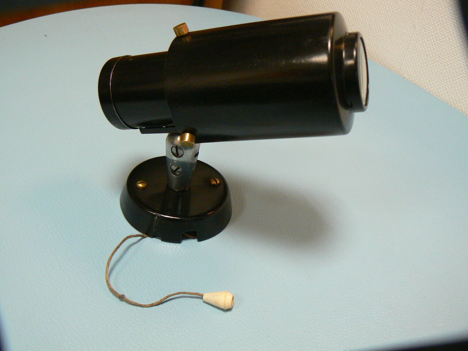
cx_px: 234
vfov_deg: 39.7
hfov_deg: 51.4
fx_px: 487
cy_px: 176
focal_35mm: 36
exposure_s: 1/20
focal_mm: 6
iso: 200
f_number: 2.8
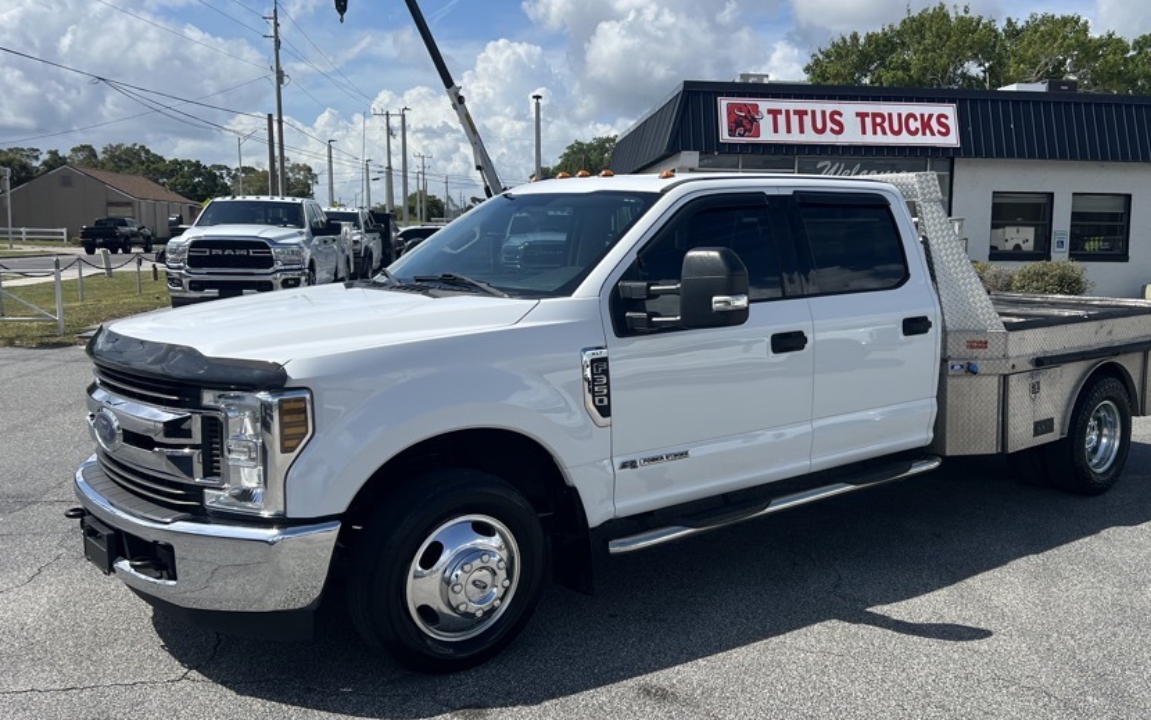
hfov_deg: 56.2
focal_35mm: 34
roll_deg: -0.6
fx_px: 1067
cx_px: 696
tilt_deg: -7.1
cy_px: 376
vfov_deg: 37.3
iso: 50
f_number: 1.5
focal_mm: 5.7
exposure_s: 1/5882
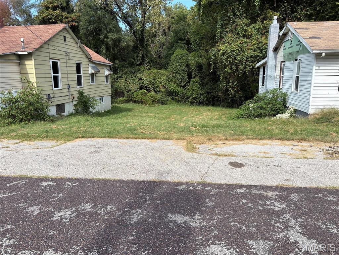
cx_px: 170
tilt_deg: -11.5
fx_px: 255
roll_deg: +0.7
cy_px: 128
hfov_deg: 67.3
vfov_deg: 53.1
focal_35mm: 26
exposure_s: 1/1706
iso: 50
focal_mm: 5.96
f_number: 1.6
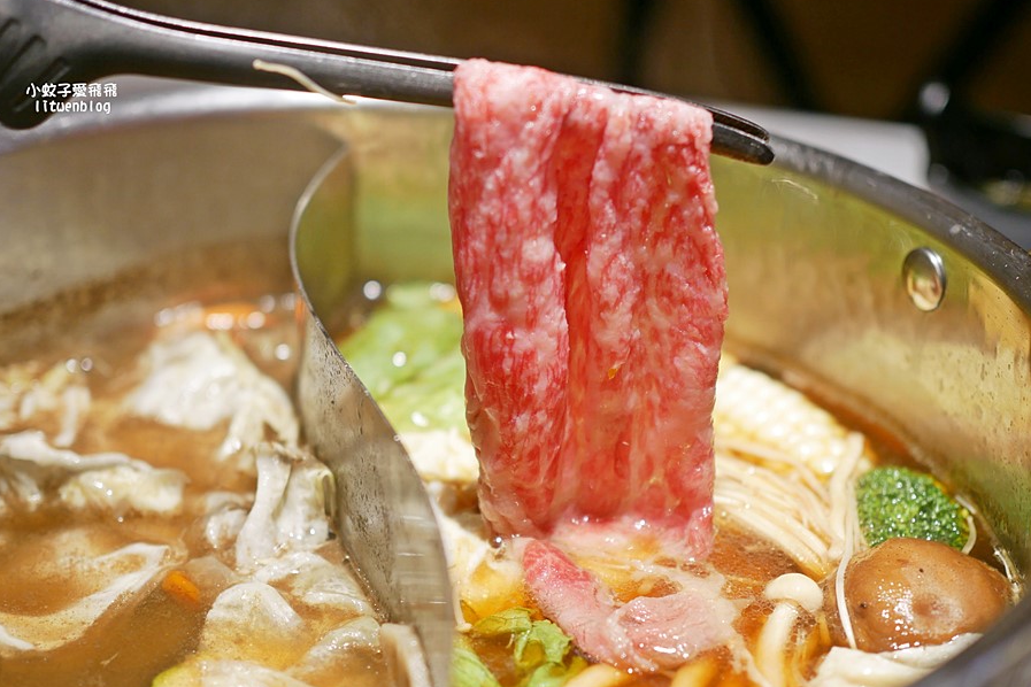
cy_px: 359
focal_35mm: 58
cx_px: 549
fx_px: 1661
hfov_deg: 34.5
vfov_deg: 23.4
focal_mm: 25
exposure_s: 1/200
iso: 200
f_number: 1.8
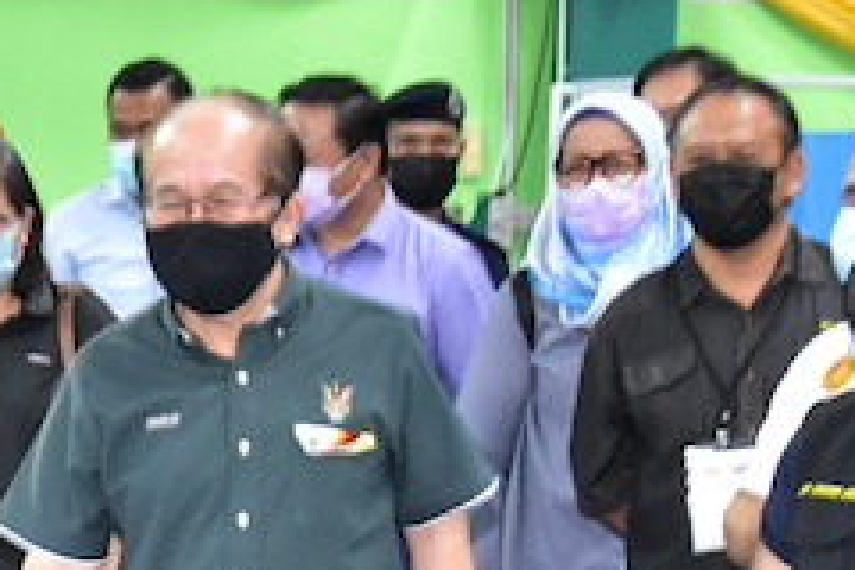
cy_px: 748
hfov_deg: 13.5
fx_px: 3562
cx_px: -14
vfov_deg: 9.0
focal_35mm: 150
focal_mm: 30
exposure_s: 1/50
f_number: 4.2
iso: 3200
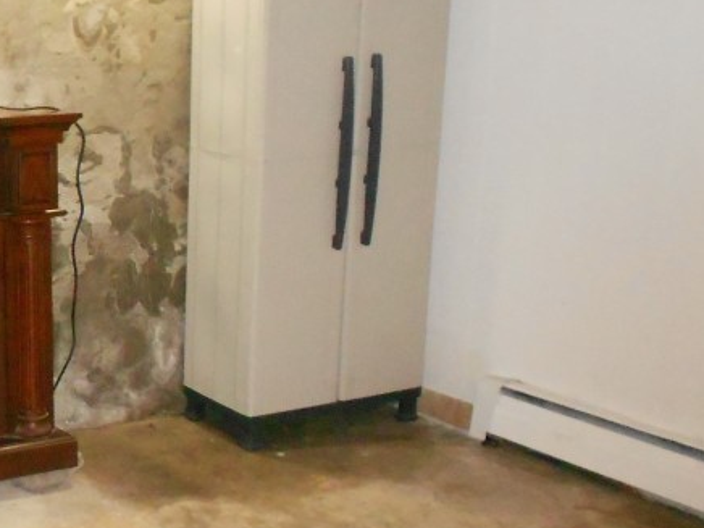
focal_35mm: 61
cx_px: -84
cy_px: 294
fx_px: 1241
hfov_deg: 28.6
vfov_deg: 24.0
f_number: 3.2
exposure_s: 1/25
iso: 800
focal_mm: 4.6
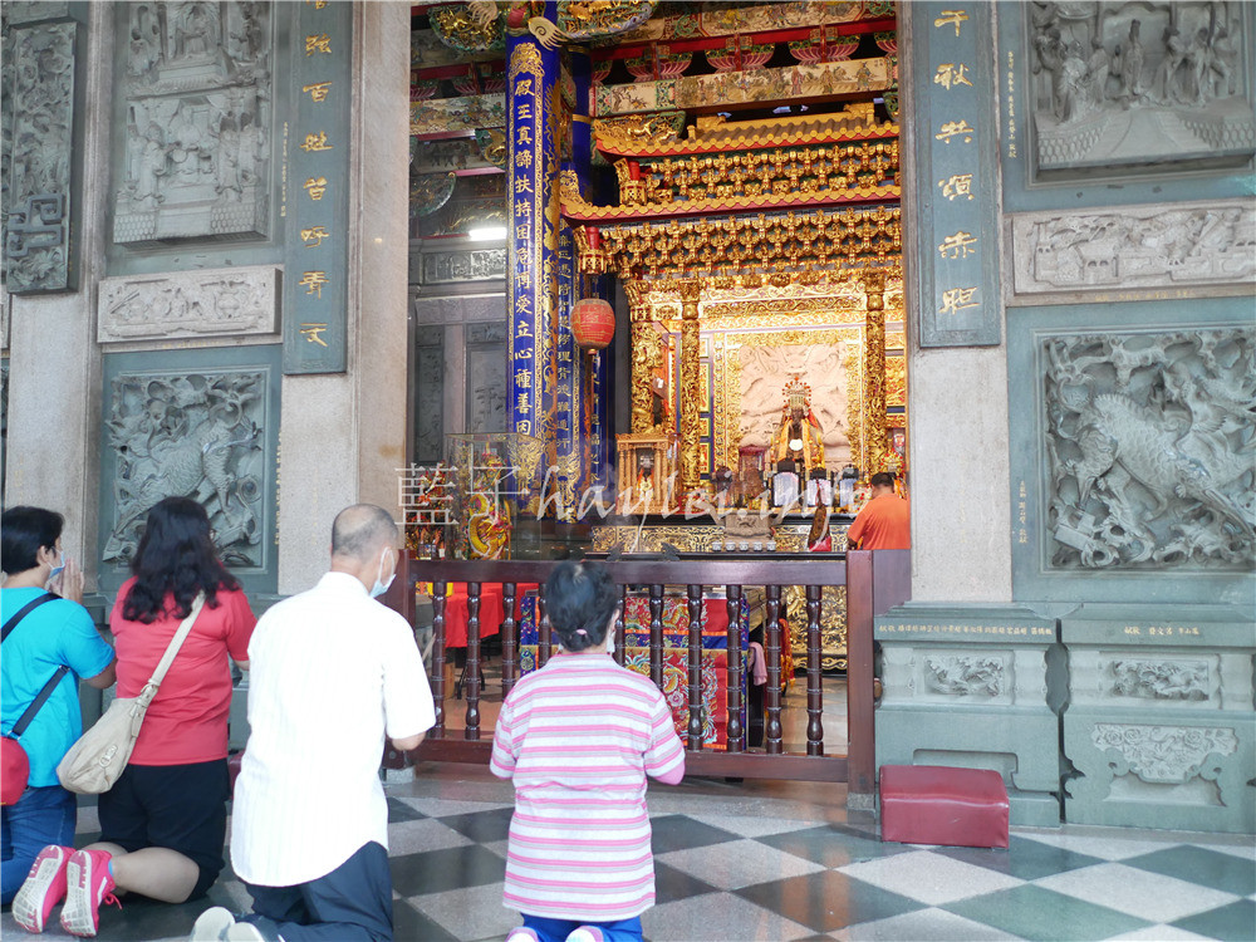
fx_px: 1089
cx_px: 628
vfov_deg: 46.8
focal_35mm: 30
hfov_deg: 60.0
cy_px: 471
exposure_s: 1/60
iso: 640
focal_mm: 15
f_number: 1.7
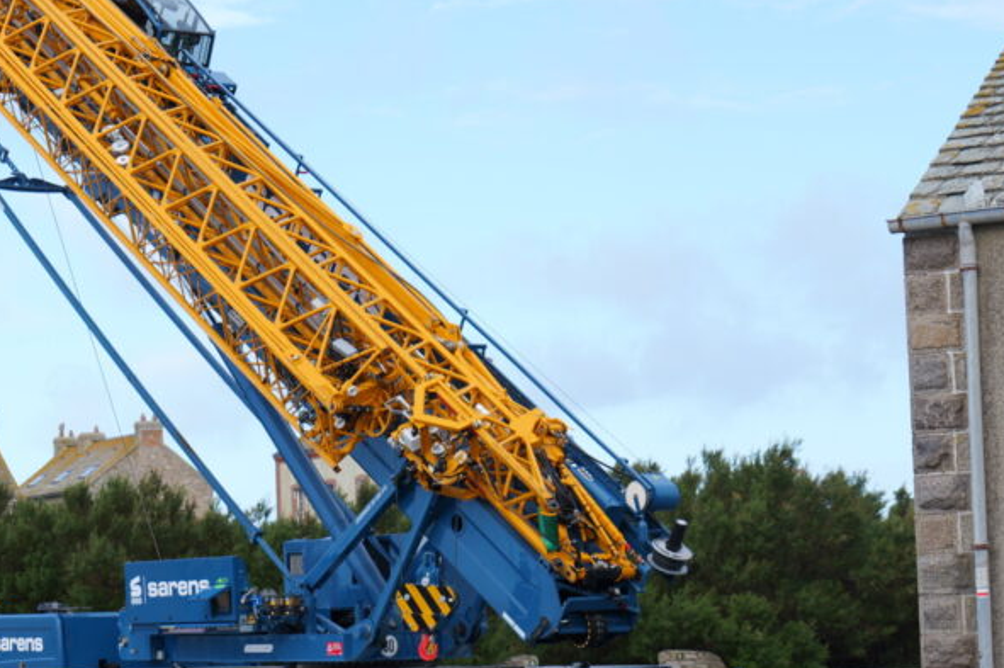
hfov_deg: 19.5
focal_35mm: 104
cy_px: 357
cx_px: 207
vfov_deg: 13.1
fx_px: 2898
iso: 100
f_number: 6.3
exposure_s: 1/160
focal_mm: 60
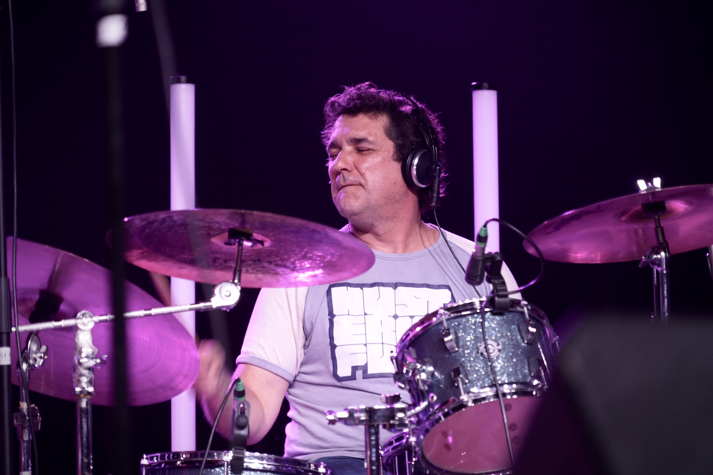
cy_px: 238
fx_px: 4753
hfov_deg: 8.6
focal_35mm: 240
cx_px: 356
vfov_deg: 5.7
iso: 1600
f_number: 6.3
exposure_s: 1/20
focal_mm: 240
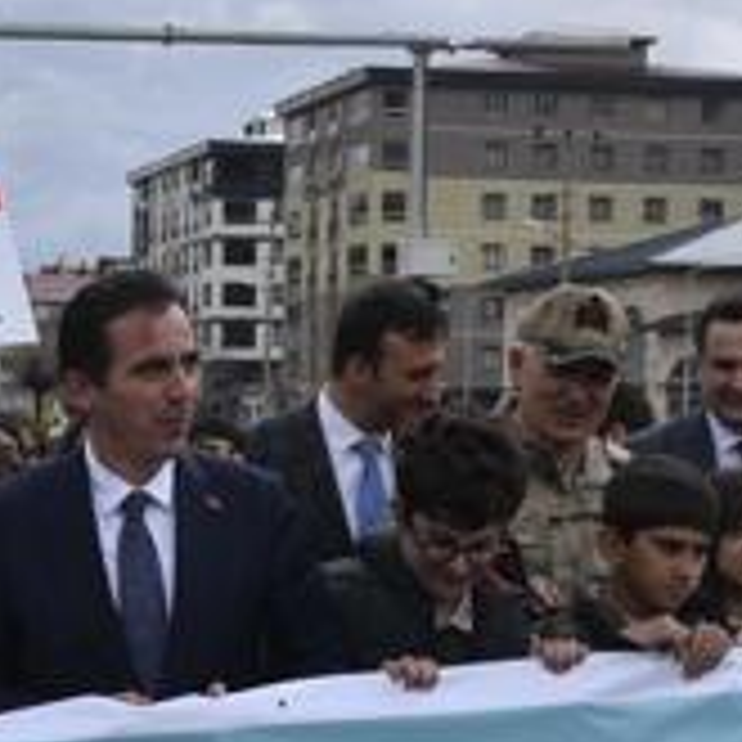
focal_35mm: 119
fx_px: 2876
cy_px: 693
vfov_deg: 14.5
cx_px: 137
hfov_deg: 14.6
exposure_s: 1/400
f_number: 10
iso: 250
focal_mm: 25
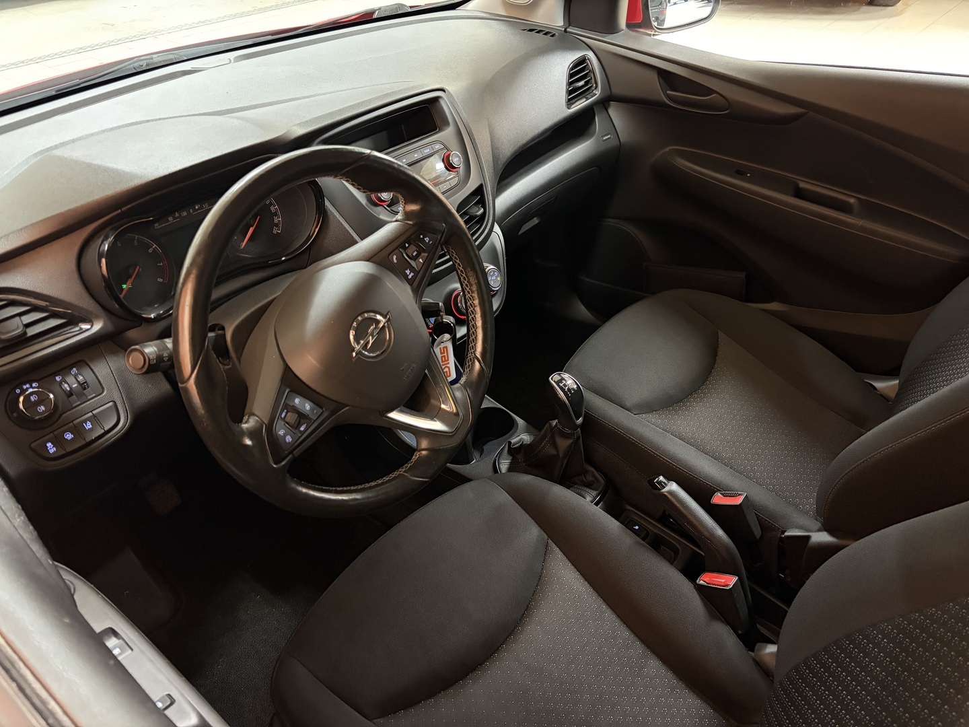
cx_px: 484
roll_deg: +1.0
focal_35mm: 26
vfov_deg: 53.1
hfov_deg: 67.3
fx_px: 728
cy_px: 364
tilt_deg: -36.0
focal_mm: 5.96
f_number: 1.6
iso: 640
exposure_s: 1/25
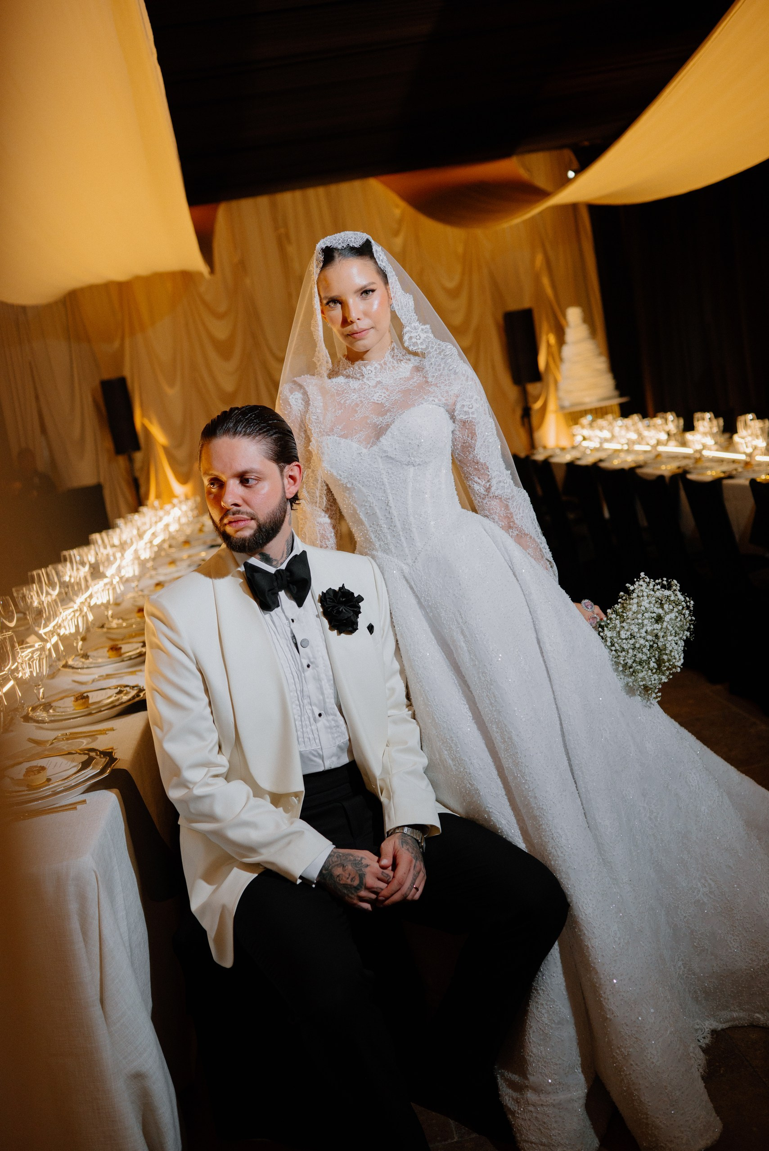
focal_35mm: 35
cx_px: 384
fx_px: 1120
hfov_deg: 37.9
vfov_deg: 54.4
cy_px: 576
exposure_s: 1/160
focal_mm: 35
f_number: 2.5
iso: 640
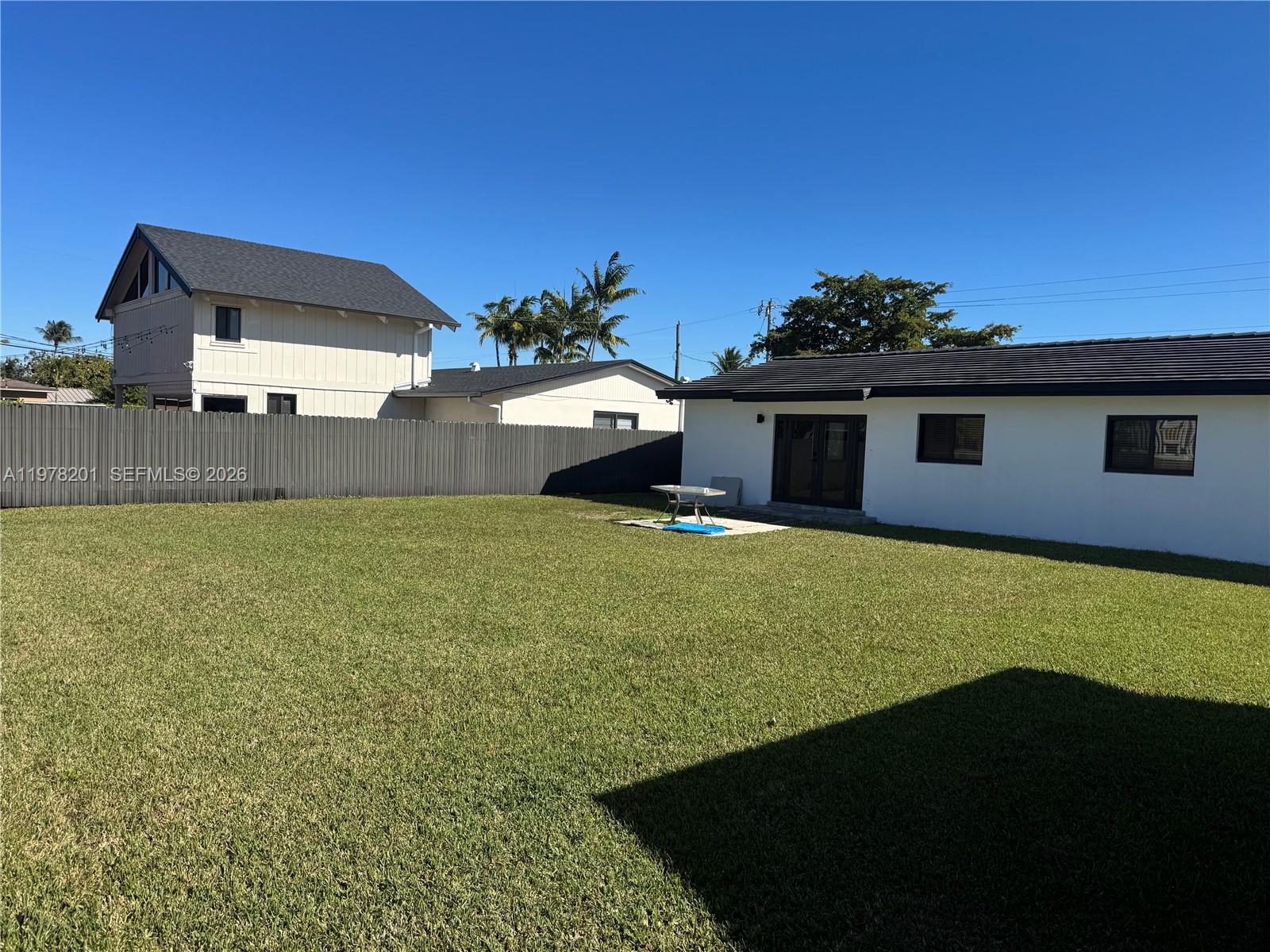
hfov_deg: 71.6
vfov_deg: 56.8
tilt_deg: -2.8
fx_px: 881
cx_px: 635
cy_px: 476
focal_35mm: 24
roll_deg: -2.8
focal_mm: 6.76
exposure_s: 1/4608
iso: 80
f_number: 1.78
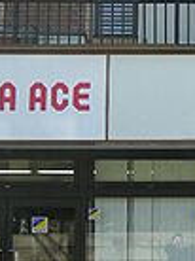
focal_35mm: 122
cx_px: 310
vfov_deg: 16.0
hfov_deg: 11.5
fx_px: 919
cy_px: 40
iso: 50
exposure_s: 1/287
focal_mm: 5.7
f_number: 2.8
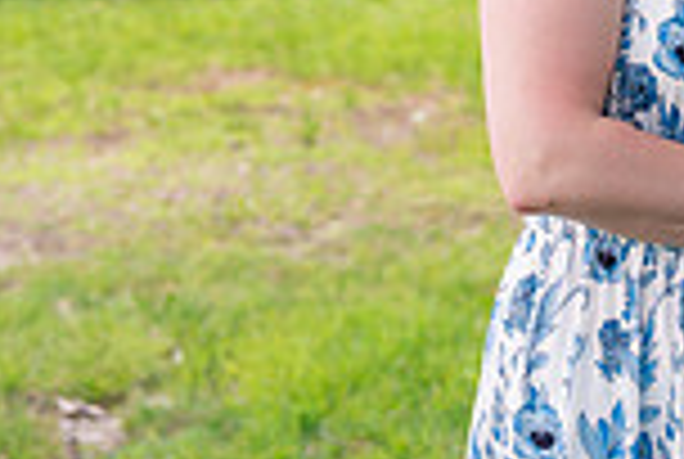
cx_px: 644
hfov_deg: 11.6
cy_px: -124
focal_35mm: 175
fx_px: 3331
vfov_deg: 7.8
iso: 160
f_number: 3.5
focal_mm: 46
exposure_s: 1/250
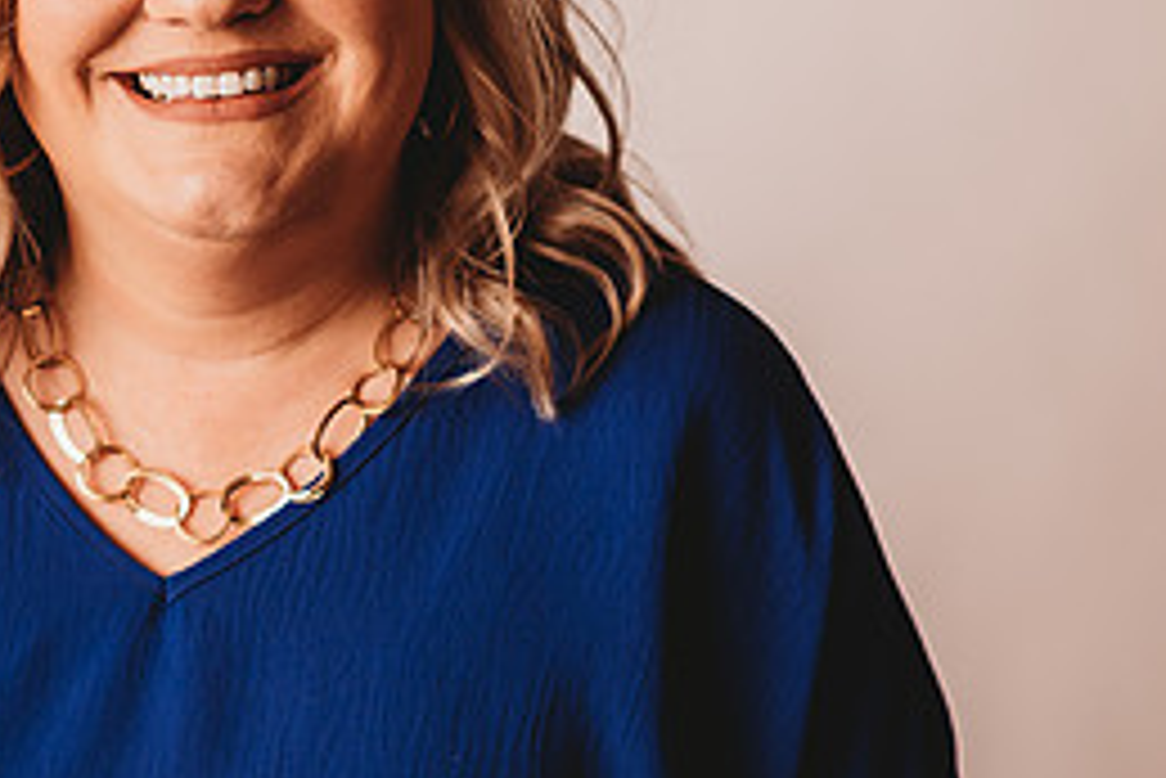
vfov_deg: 7.2
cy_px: 182
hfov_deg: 10.8
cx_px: 158
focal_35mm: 190
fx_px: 6157
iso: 100
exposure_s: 1/160
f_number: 2.5
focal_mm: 85
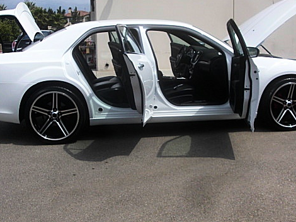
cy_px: 105
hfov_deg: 38.9
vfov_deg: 29.7
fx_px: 419
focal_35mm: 49
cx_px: 153
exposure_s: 1/160
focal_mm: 6.3
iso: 50
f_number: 7.9
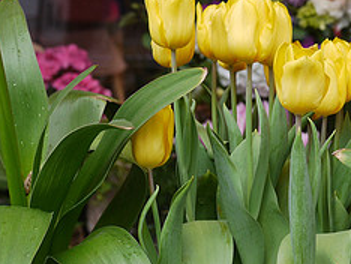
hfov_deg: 19.5
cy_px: 44
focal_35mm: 99
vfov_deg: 14.9
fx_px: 1005
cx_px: 309
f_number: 2.5
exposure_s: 1/125
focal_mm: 20
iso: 100
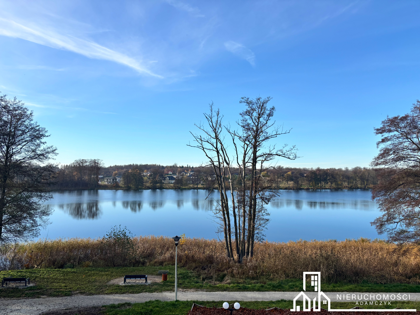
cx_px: 210
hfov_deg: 67.3
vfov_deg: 53.1
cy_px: 158
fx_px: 315
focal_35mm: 26
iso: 50
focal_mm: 5.96
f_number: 1.6
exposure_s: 1/2151
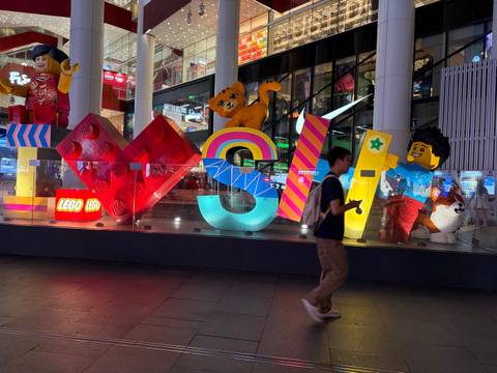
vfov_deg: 53.1
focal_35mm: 26
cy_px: 186
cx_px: 248
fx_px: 373
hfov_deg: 67.3
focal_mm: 5.96
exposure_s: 1/60
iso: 250
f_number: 1.6
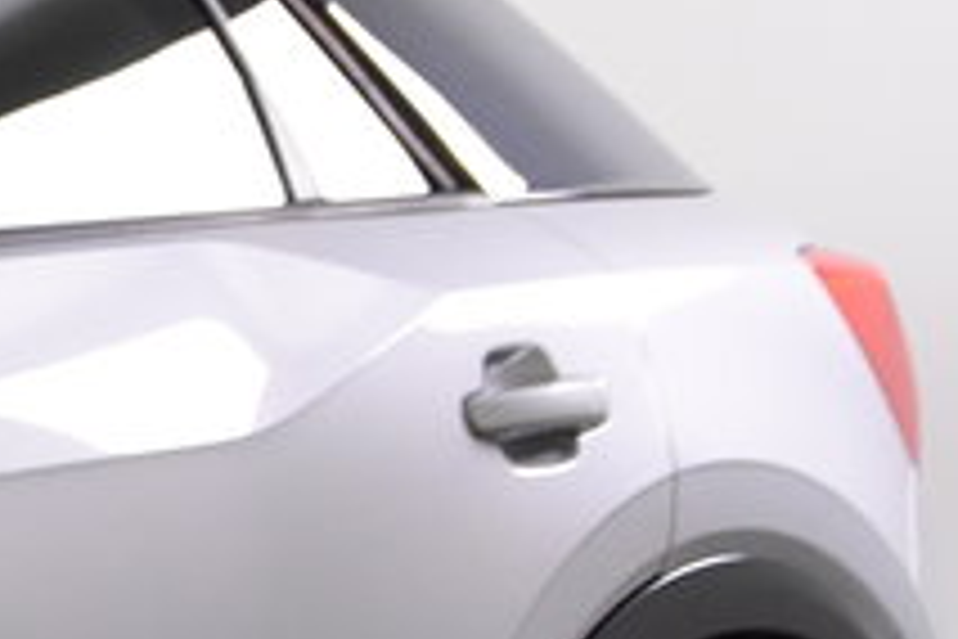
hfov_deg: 8.3
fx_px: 5748
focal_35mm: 216
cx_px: -1763
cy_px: 1046
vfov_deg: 6.3
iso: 1600
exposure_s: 1/80
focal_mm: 24
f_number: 4.5
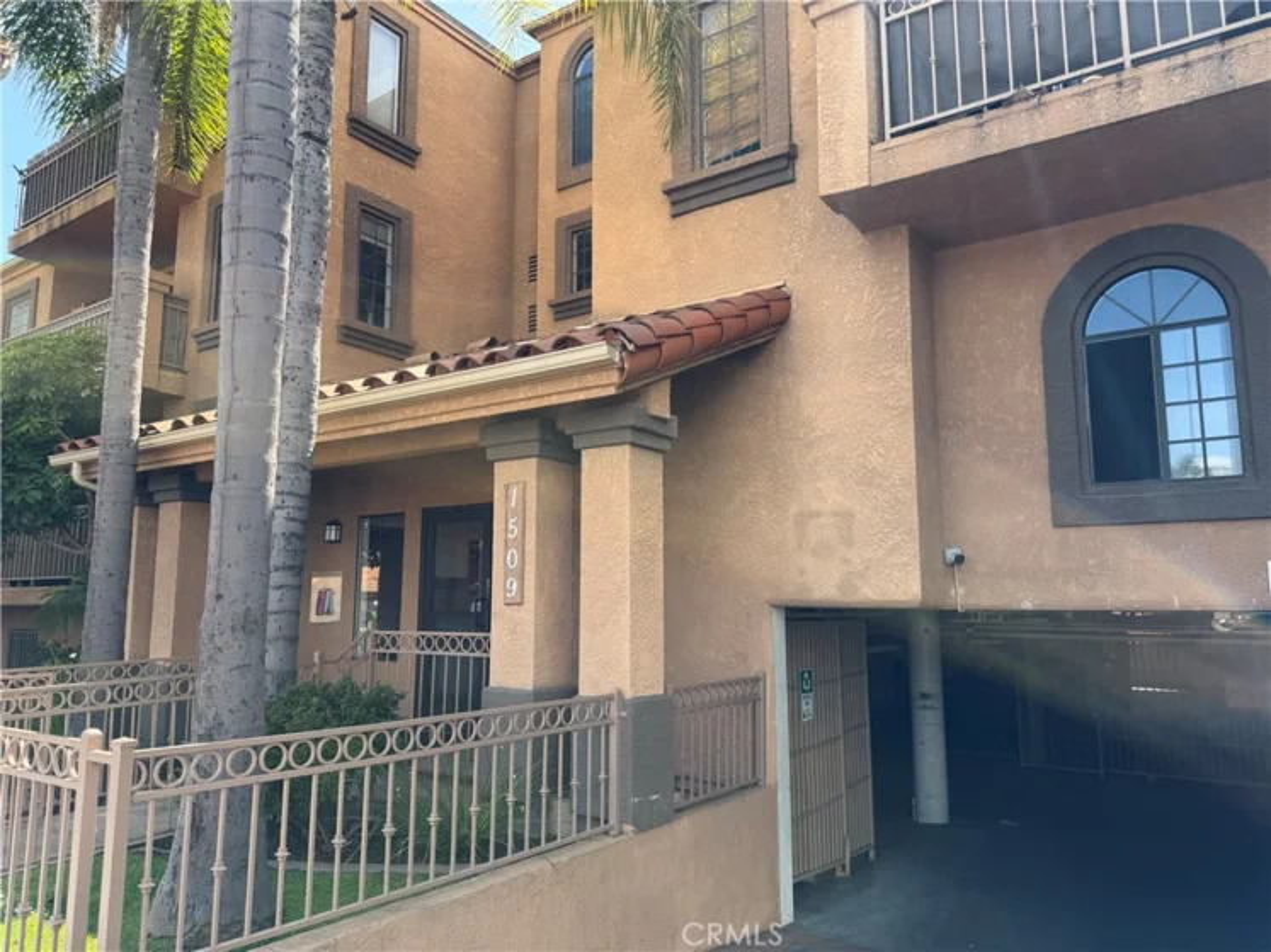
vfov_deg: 56.8
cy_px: 476
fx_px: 881
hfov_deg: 71.6
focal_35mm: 24
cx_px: 636
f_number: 1.78
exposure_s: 1/898
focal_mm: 6.76
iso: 80
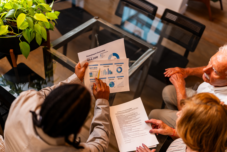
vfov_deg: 37.9
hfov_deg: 54.4
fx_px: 221
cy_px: 76
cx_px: 114
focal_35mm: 35
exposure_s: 1/250
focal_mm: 35
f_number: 1.2
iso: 320
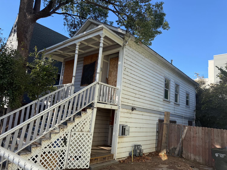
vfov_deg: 56.8
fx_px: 157
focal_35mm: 24
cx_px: 114
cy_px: 85
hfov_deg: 71.6
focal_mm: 6.76
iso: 80
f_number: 1.78
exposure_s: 1/1337
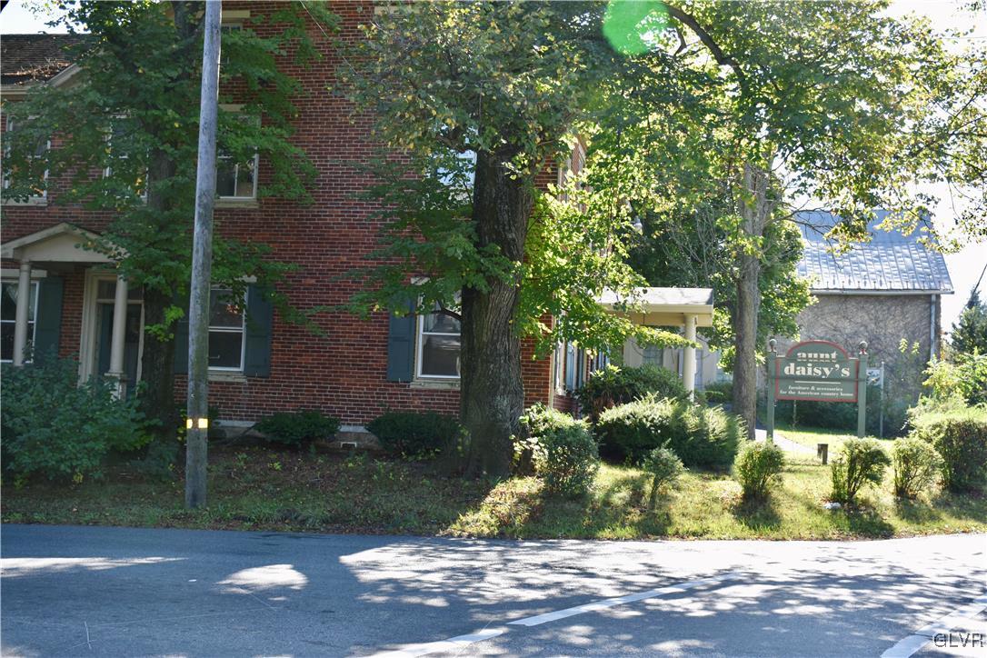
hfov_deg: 47.9
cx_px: 494
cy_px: 329
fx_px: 1110
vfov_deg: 33.0
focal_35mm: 40
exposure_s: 1/125
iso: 100
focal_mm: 27
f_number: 5.6
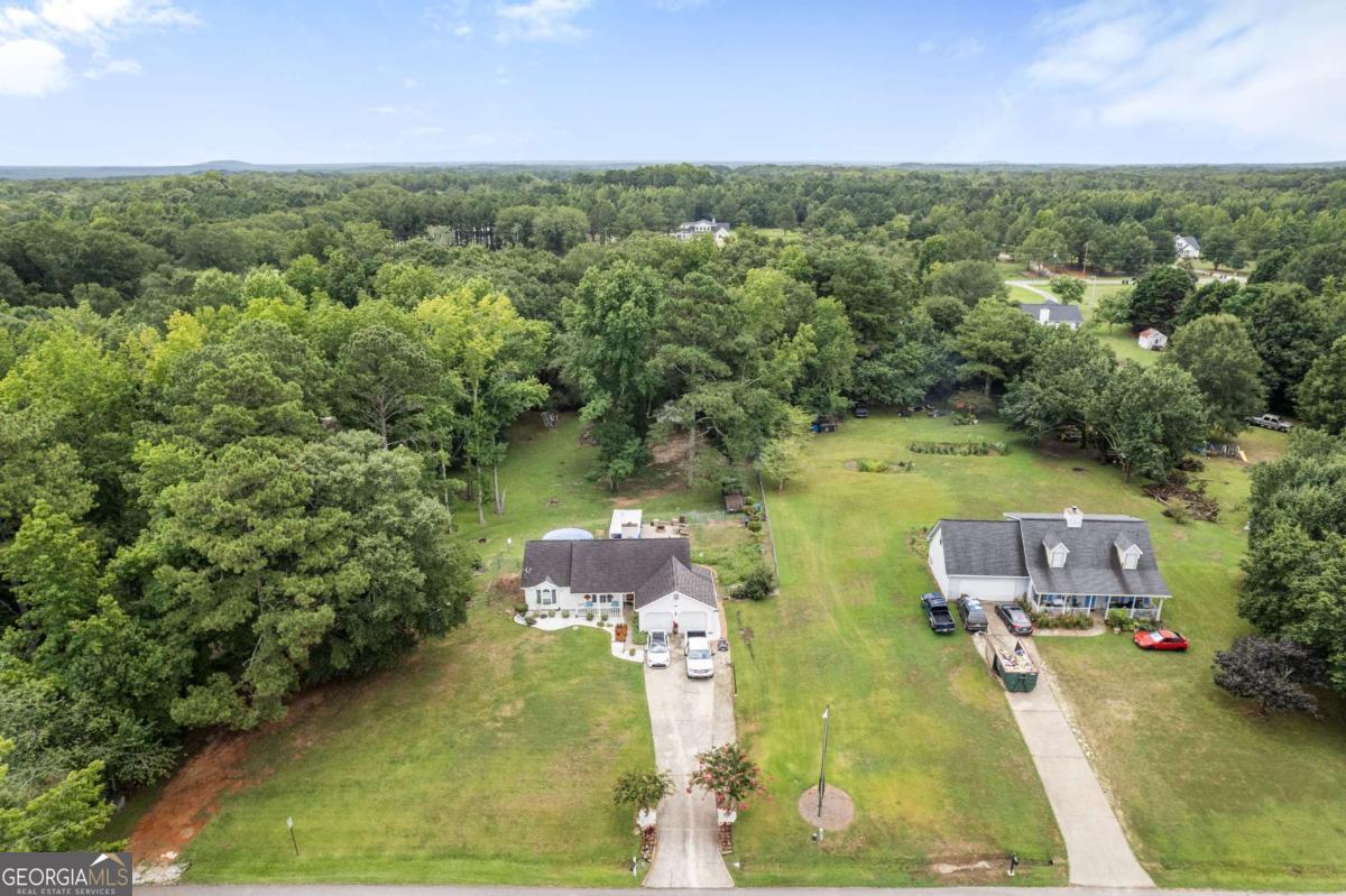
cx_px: 673
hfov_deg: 78.6
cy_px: 448
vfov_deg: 57.2
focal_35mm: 22
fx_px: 822
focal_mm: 8.38
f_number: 2.8
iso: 100
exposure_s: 1/500
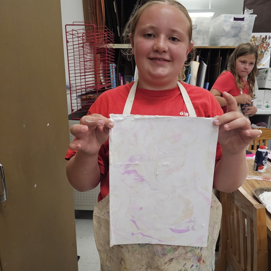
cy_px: 146
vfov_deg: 57.2
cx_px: 138
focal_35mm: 28
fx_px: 248
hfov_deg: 57.3
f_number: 1.7
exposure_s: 1/120
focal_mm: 6.3
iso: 320
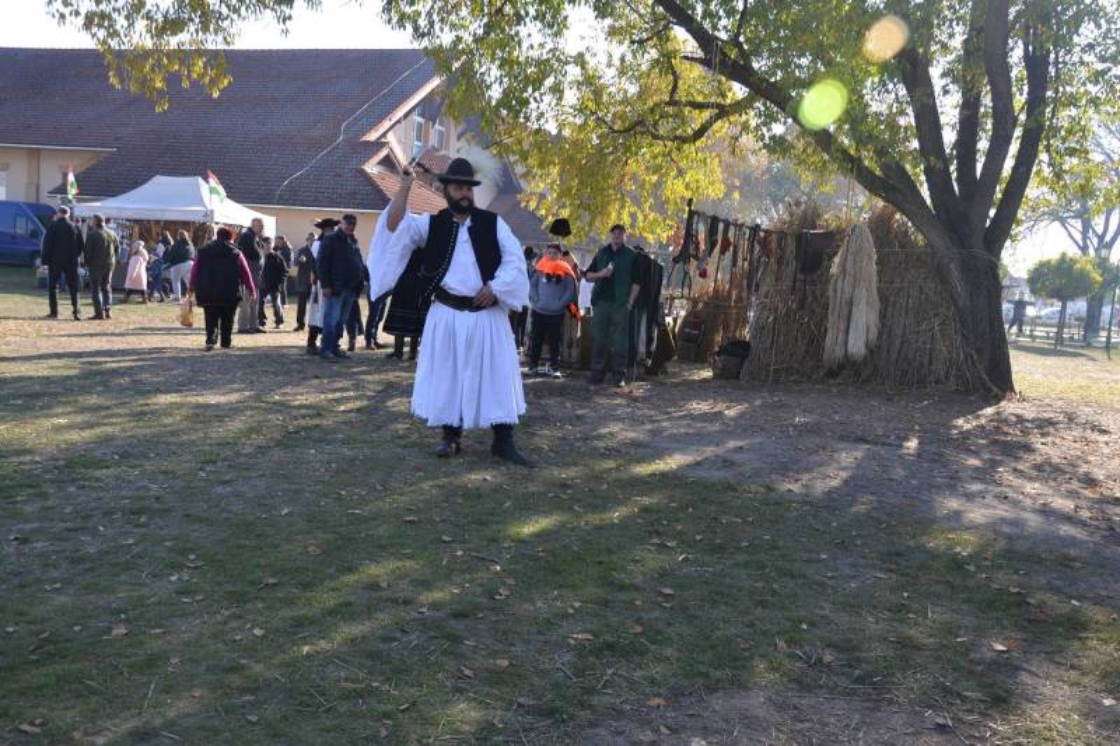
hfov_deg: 59.5
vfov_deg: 41.7
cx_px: 560
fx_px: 980
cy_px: 373
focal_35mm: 32
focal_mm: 21
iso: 125
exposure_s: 1/125
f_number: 5.6
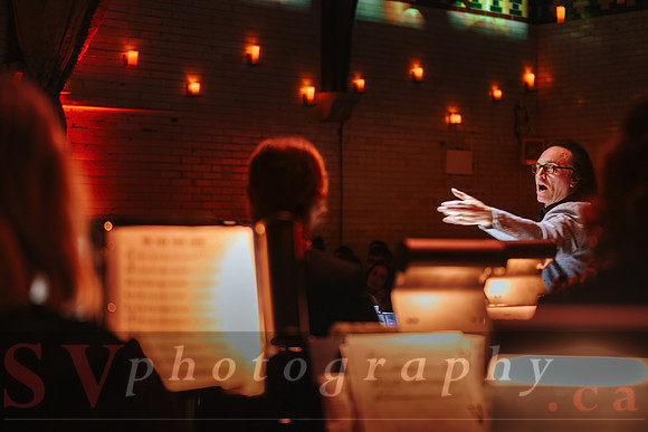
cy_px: 216
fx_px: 1260
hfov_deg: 28.8
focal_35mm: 70
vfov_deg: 19.5
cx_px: 324
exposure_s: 1/40
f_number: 2.8
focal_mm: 70
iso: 1000
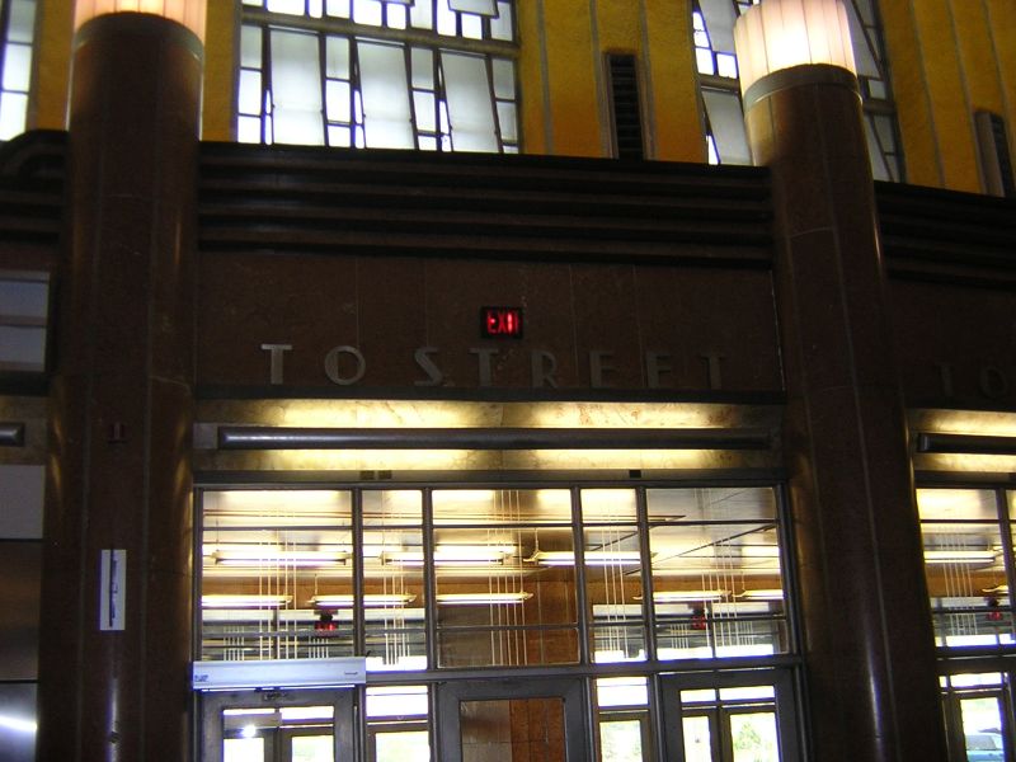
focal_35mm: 36
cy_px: 381
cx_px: 508
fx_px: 1057
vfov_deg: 39.7
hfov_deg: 51.4
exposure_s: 1/60.1
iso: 223
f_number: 2.6
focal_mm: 4.7
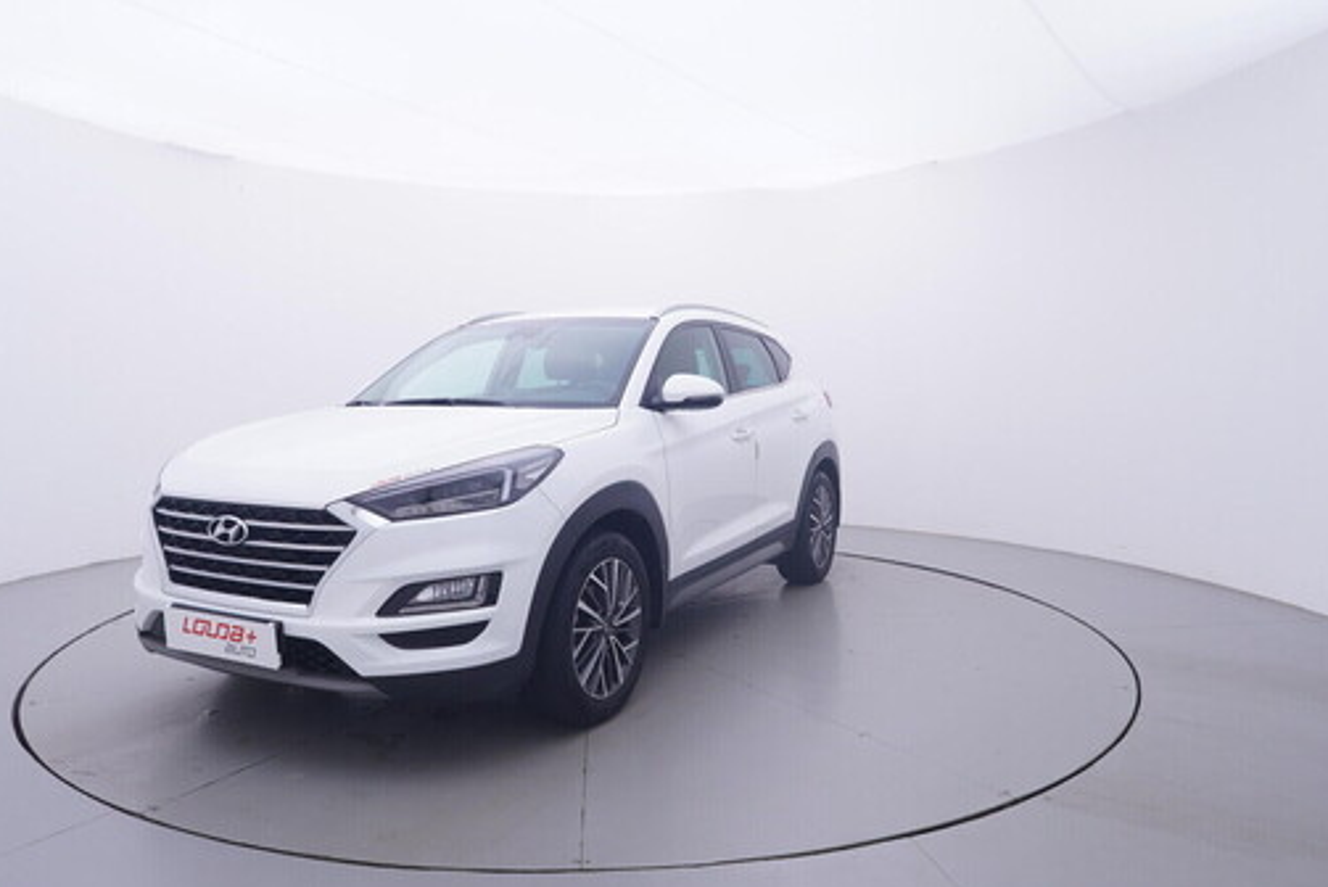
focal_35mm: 25
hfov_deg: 72.4
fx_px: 906
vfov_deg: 52.2
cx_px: 627
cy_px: 437
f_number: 5
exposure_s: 1/80
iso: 200
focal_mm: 15
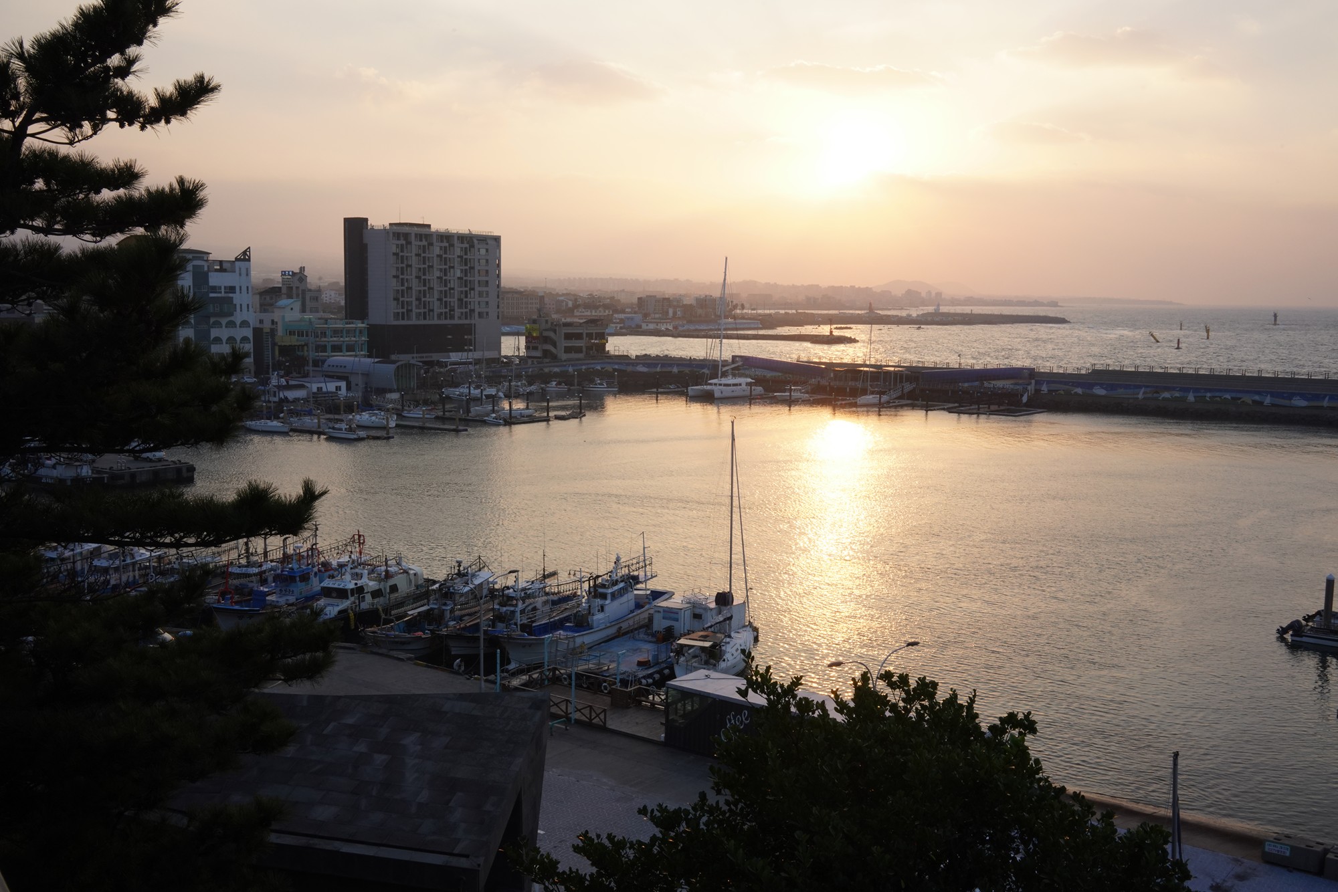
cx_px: 669
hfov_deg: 54.4
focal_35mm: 35
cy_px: 446
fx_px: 1301
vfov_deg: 37.9
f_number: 22
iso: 800
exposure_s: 1/100
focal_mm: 35
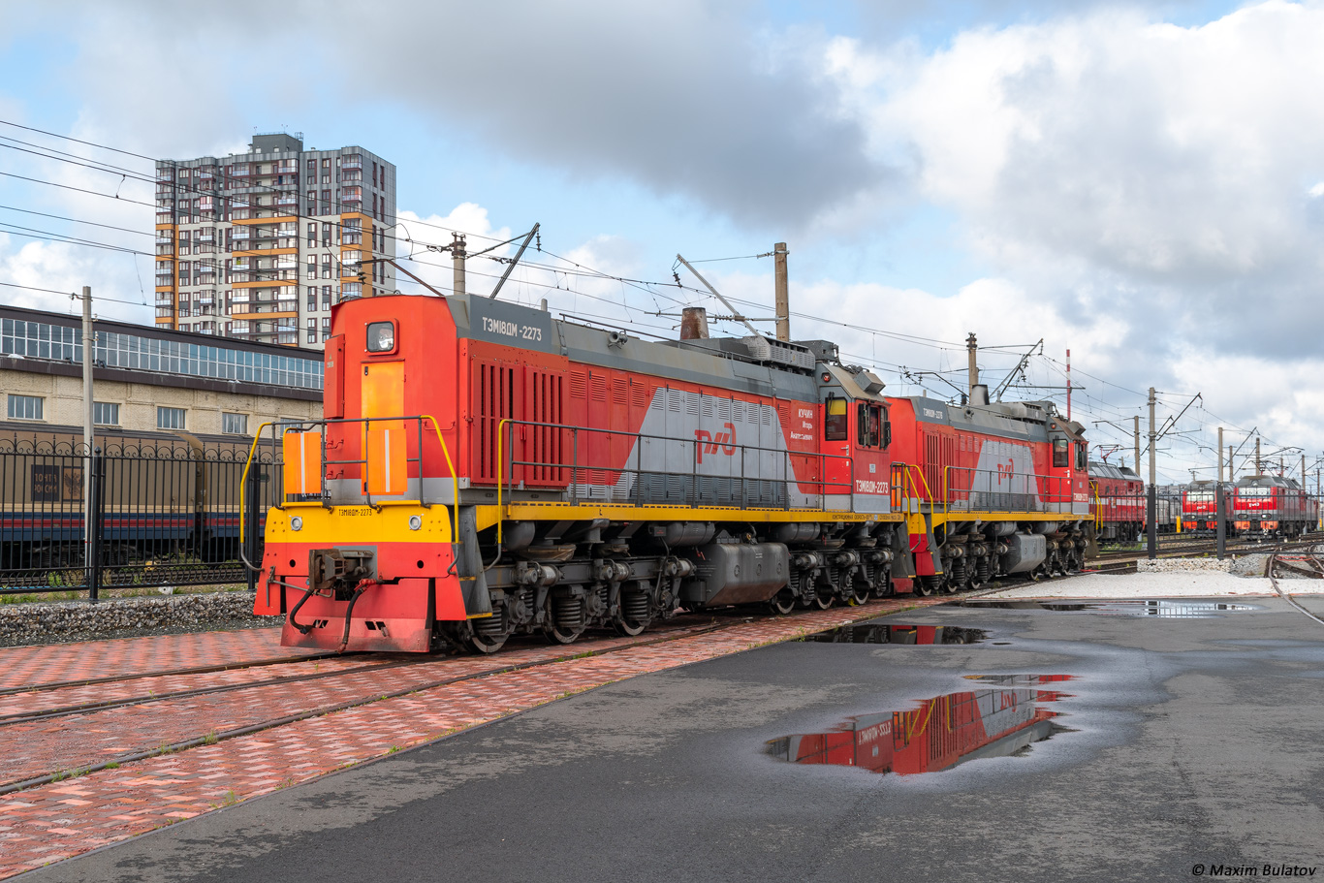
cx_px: 662
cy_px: 442
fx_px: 1434
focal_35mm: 39
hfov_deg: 49.5
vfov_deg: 34.2
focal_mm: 26
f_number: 8
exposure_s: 1/200
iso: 100
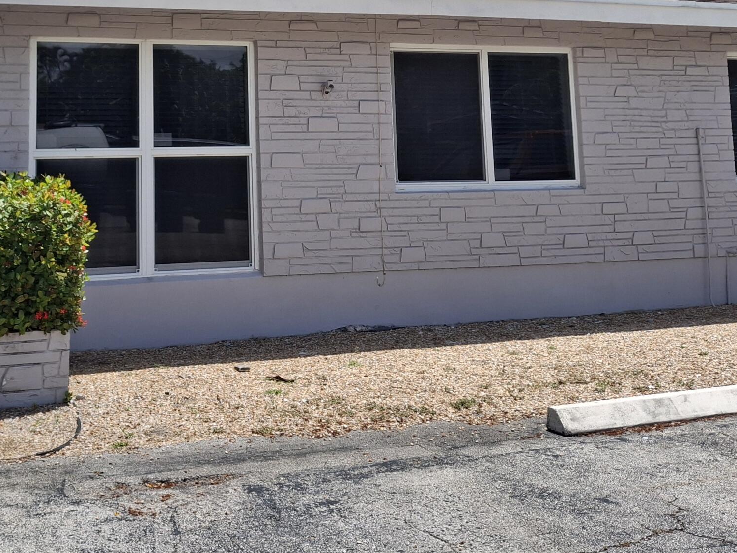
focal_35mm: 50
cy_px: 10
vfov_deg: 27.6
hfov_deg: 37.3
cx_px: 184
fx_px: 1065
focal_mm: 4.69
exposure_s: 1/2770
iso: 32
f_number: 1.8
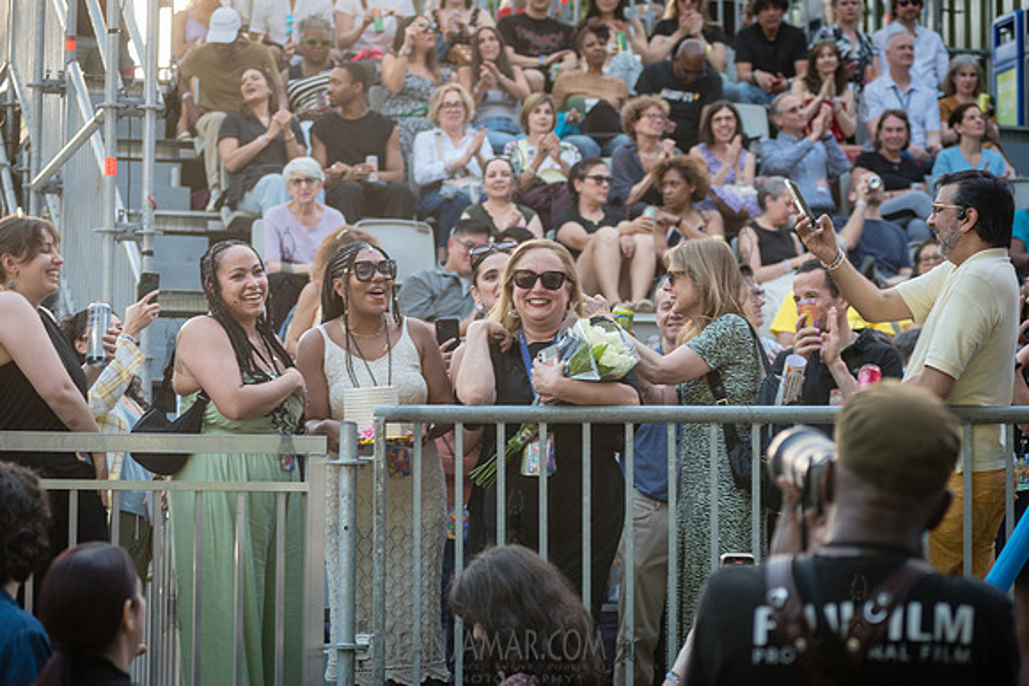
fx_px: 2516
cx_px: 514
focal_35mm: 88
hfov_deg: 23.1
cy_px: 343
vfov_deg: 15.5
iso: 500
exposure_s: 1/250
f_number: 3.5
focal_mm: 86
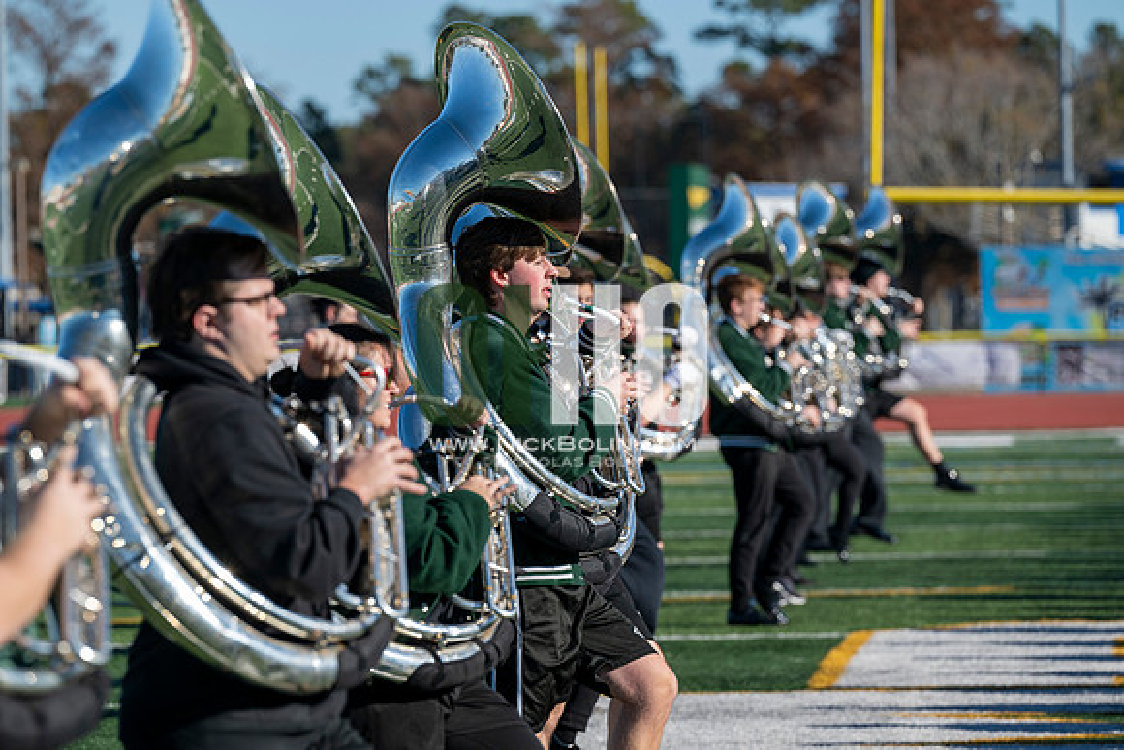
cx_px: 562
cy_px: 375
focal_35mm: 200
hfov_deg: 10.3
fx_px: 6246
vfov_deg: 6.9
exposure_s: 1/2000
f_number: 5
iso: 250
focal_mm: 200
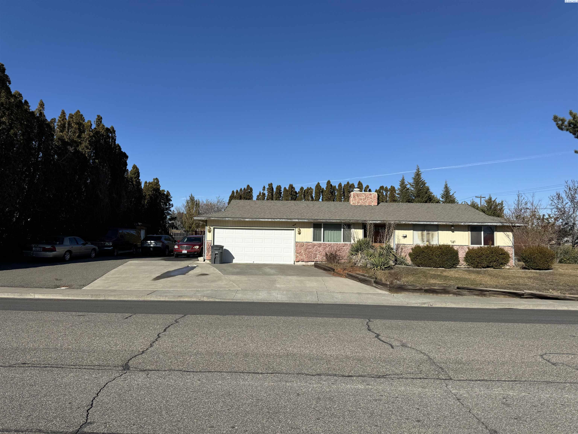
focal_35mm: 24
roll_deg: -0.4
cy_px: 217
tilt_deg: +2.9
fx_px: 401
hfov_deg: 71.6
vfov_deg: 56.8
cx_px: 289
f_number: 1.78
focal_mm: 6.76
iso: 80
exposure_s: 1/6410
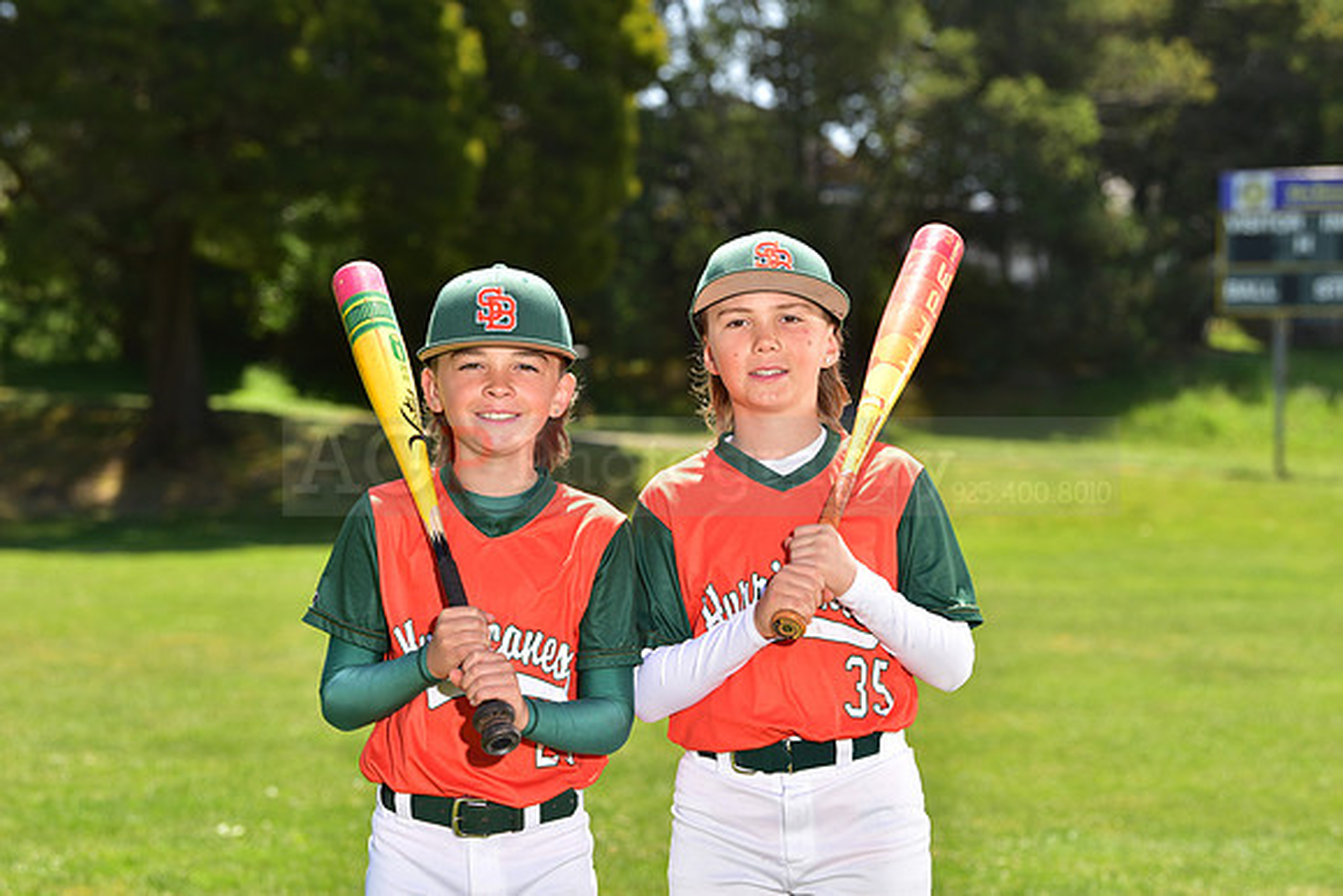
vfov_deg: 13.4
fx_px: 3806
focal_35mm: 102
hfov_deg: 20.0
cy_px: 448
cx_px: 672
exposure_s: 1/200
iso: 80
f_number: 5.6
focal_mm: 102
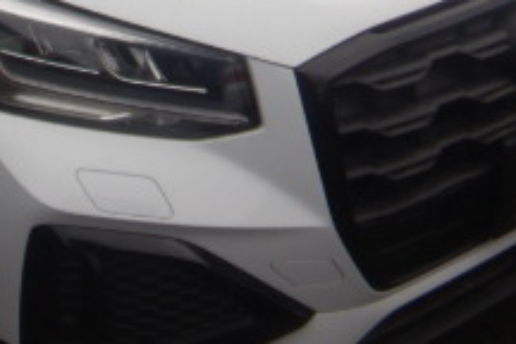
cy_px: -91
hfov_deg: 26.8
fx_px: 1061
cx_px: 98
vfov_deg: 17.4
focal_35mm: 74
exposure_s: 1/500
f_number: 2.8
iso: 125
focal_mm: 4.3
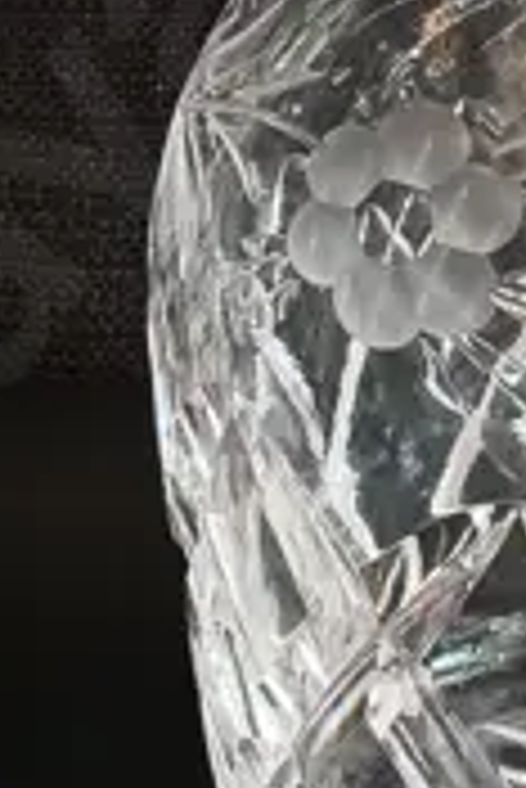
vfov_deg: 12.4
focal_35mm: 164
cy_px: 113
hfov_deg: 8.4
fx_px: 3587
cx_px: 108
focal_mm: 2.87
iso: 64
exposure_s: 1/120
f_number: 2
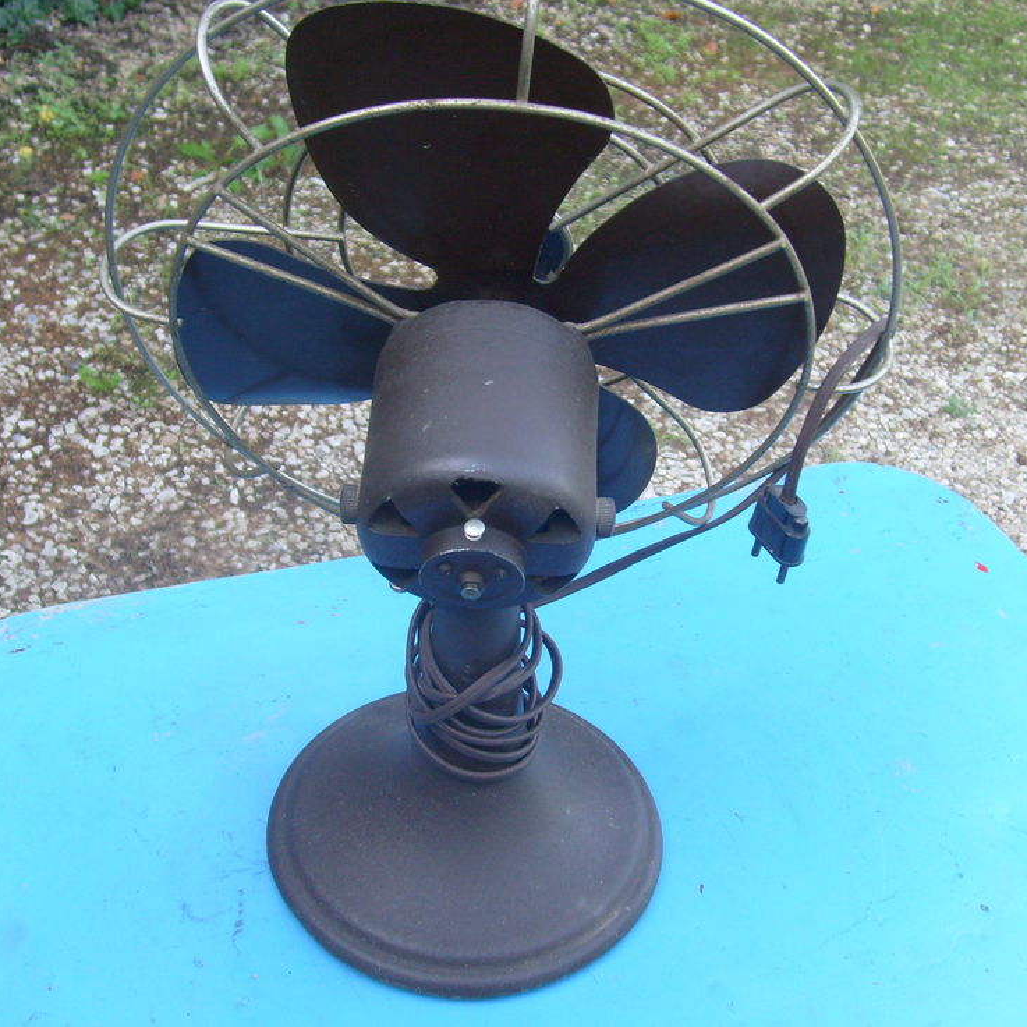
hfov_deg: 40.0
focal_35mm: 42
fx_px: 1410
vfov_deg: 40.0
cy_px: 506
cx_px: 510
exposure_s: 1/90
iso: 80
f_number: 2.8
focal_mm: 5.8
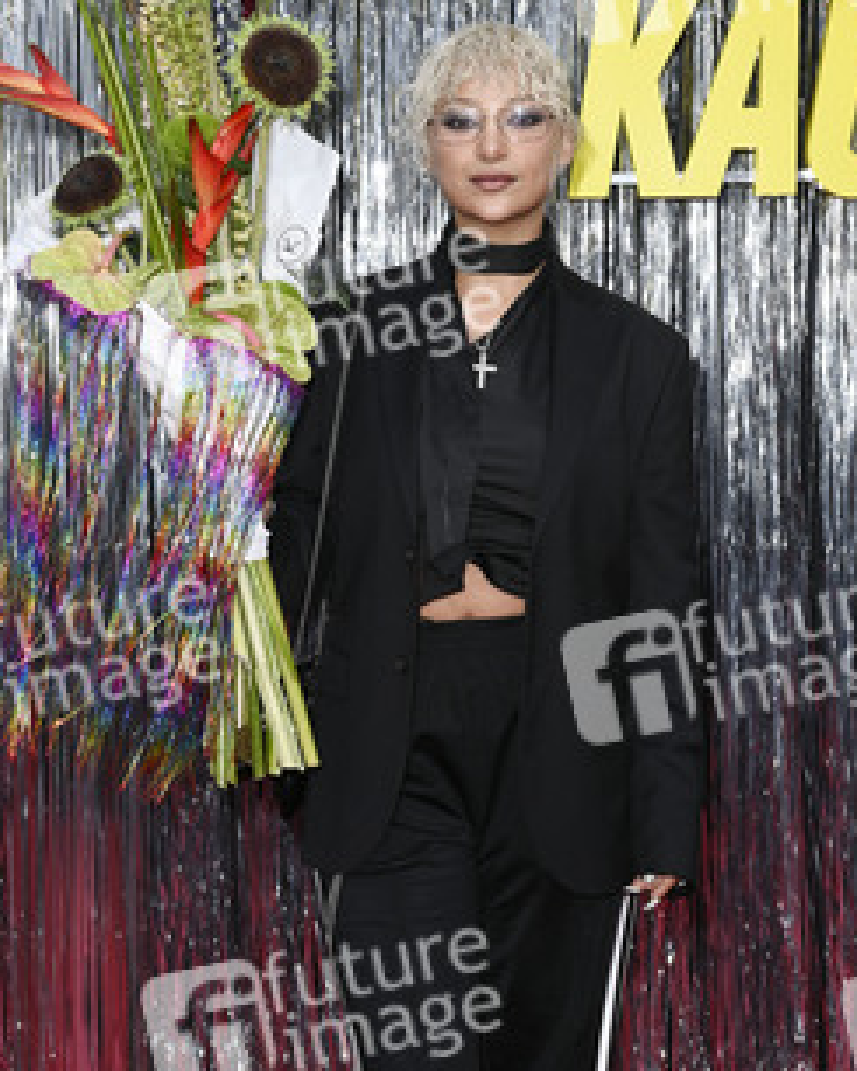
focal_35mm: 76
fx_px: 2408
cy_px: 486
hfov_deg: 20.2
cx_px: 423
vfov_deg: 25.0
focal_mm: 62
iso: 400
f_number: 6.3
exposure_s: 1/320
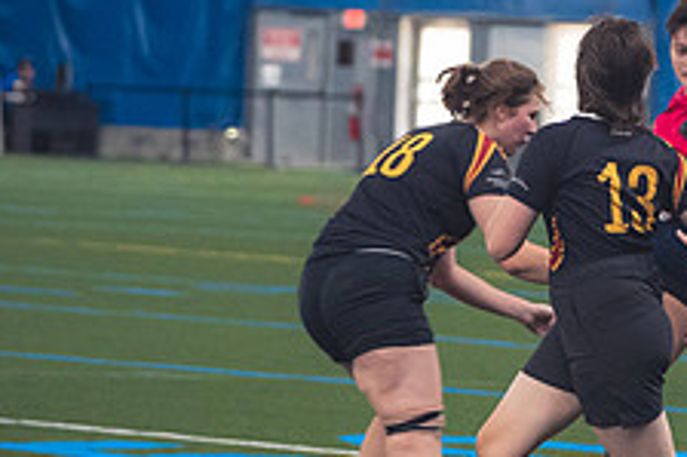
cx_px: 785
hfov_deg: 5.2
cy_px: 184
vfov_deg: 3.5
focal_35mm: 397
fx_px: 7570
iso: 2500
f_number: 2.8
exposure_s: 1/320
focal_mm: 102
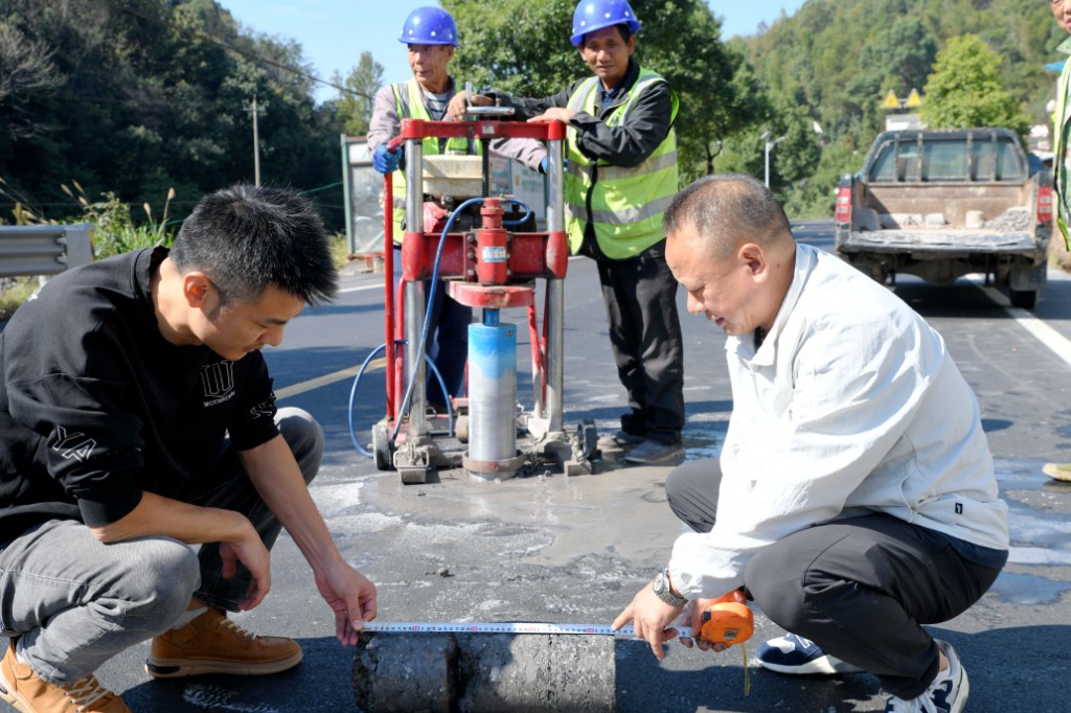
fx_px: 1249
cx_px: 536
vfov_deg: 31.9
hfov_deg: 46.4
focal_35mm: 42
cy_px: 356
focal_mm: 42
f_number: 8
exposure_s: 1/250
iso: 250
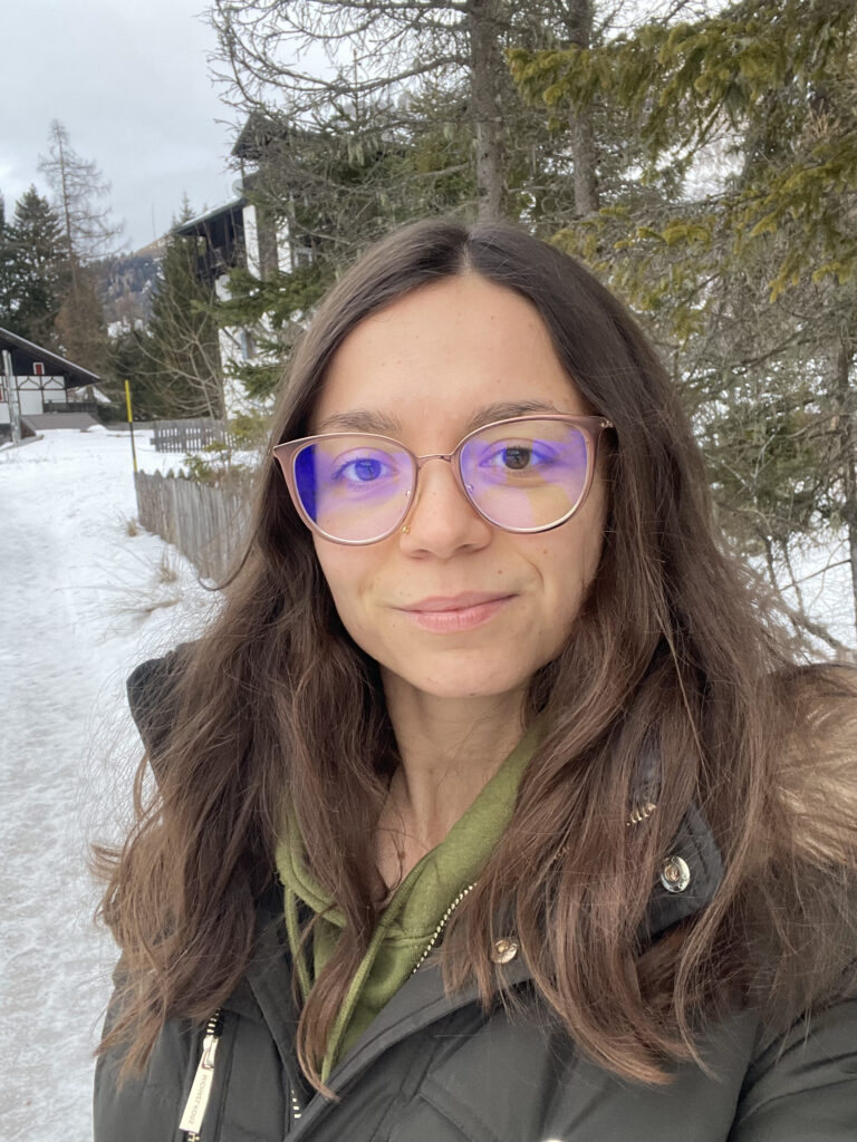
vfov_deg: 60.0
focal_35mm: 30
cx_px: 428
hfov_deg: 46.8
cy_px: 571
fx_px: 990
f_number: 2.2
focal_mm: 2.71
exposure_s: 1/121
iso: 80
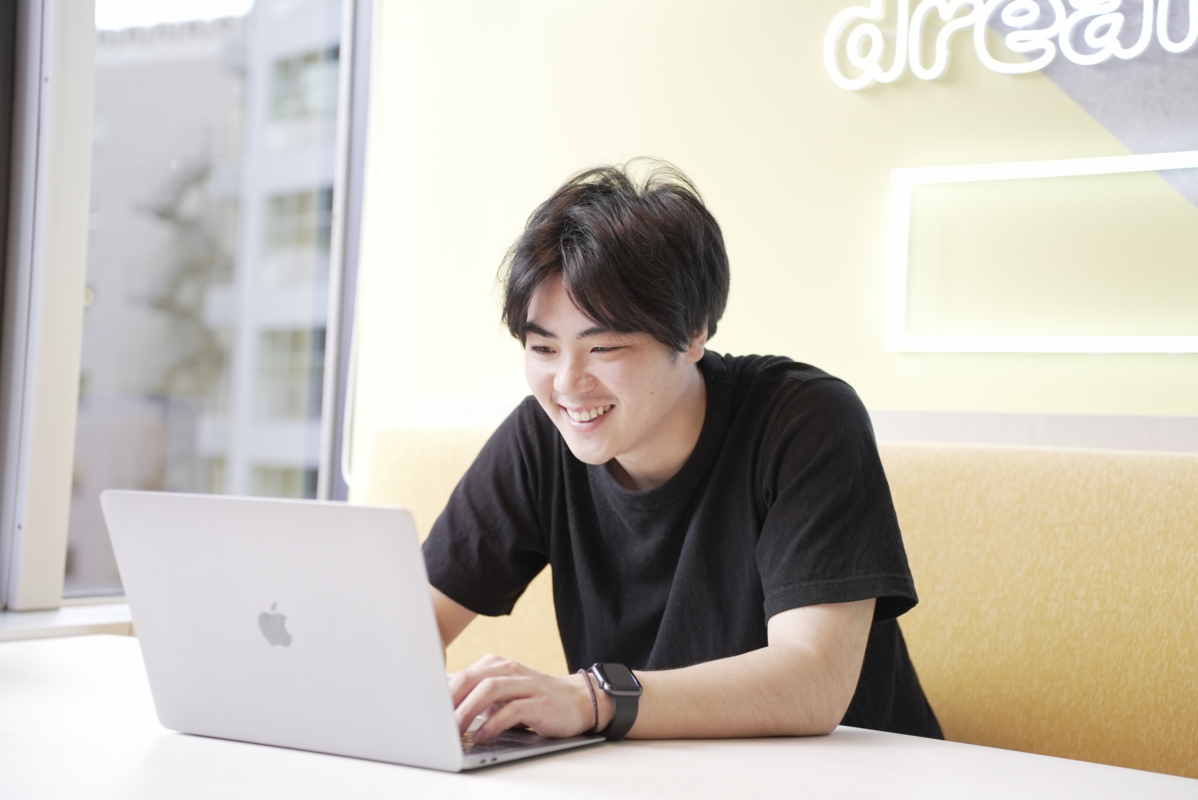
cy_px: 400
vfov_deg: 27.0
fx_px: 1665
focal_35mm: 50
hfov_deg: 39.6
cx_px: 599
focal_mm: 50
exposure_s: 1/320
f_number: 2.8
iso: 800
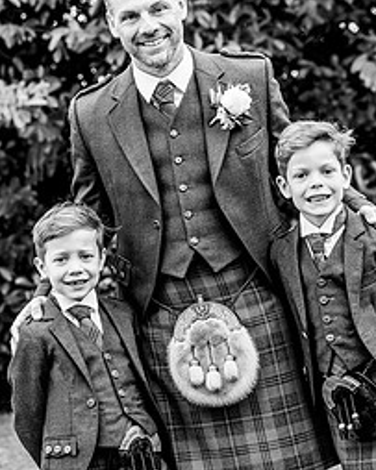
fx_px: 2088
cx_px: 19
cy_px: 225
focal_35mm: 150
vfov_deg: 12.9
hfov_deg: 10.2
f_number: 4.5
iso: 400
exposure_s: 1/125
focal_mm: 70
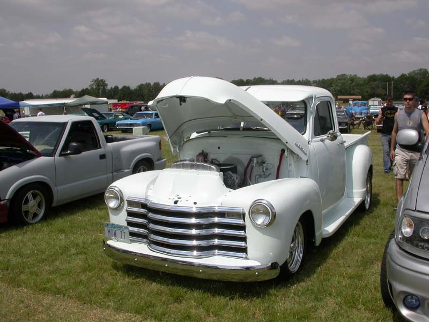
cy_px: 161
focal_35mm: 38
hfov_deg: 49.0
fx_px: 471
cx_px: 214
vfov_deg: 37.7
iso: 100
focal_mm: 7.85
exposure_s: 1/726
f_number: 7.5
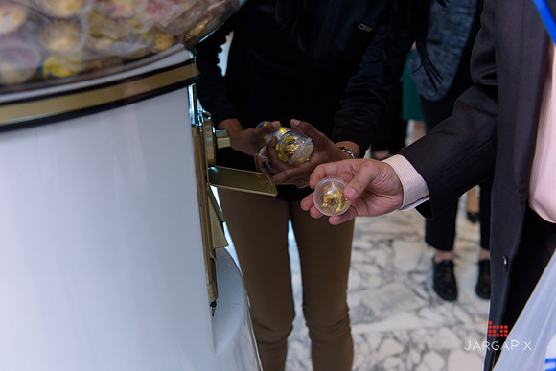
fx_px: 649
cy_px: 186
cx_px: 278
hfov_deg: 46.4
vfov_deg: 31.9
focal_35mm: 42
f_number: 3.2
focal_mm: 42
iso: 800
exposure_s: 1/200
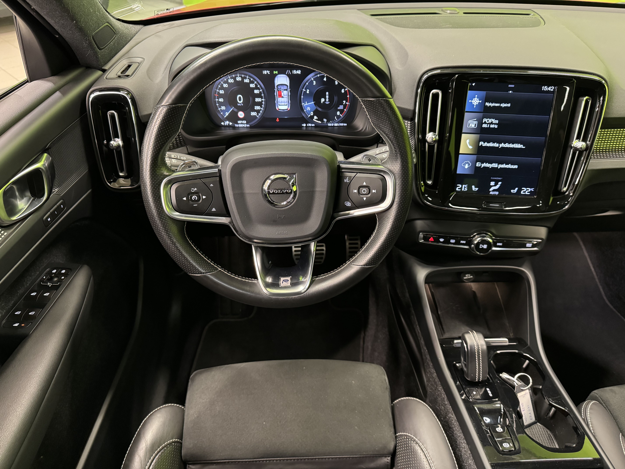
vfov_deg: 56.8
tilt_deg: -39.2
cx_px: 312
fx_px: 433
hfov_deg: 71.6
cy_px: 234
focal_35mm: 24
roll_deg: +0.0
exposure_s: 1/39
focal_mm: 6.76
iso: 1000
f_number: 1.78
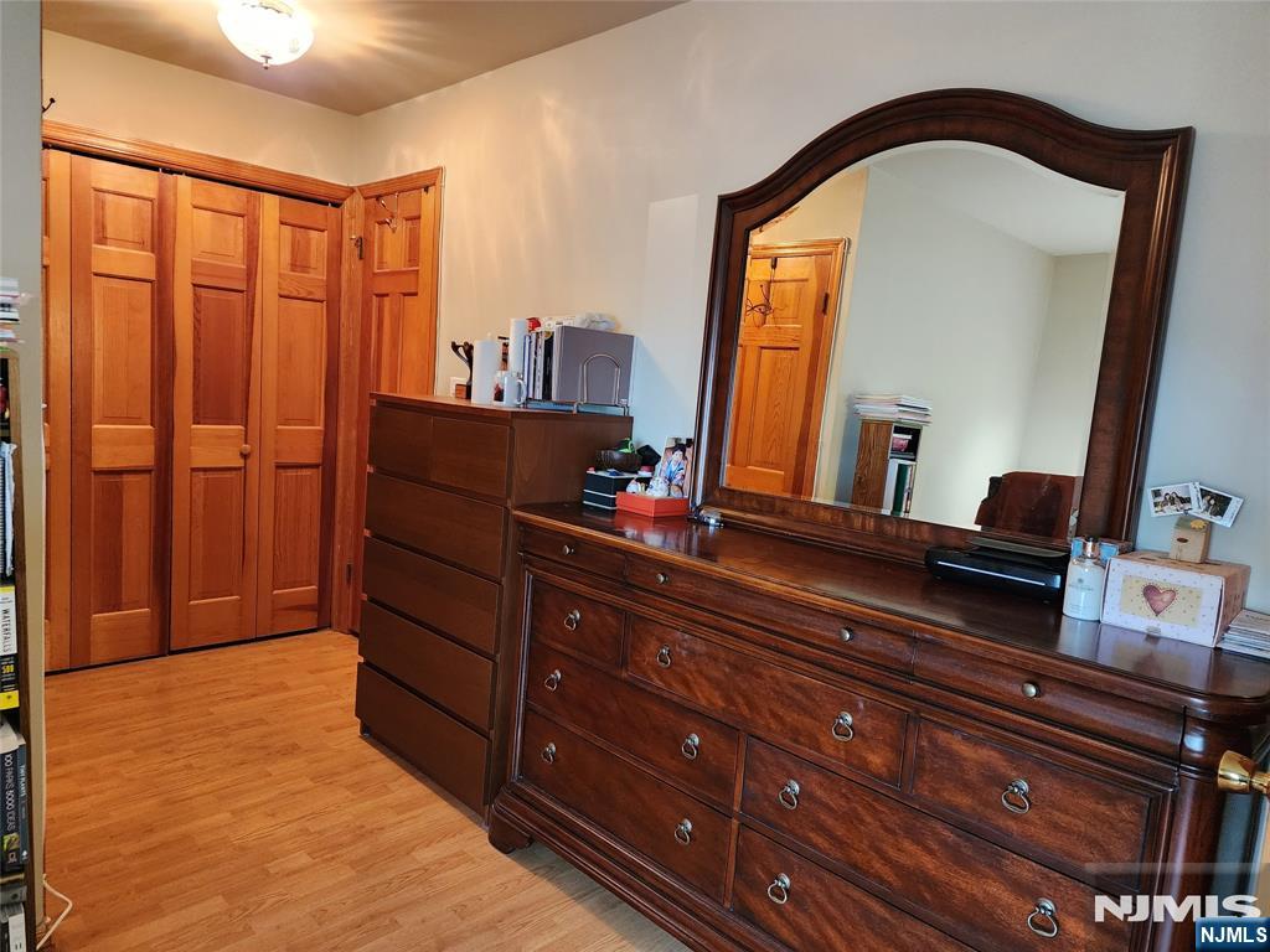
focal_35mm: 23
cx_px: 635
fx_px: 844
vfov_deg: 58.9
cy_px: 476
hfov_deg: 73.9
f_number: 1.8
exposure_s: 1/120
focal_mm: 6.4
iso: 800
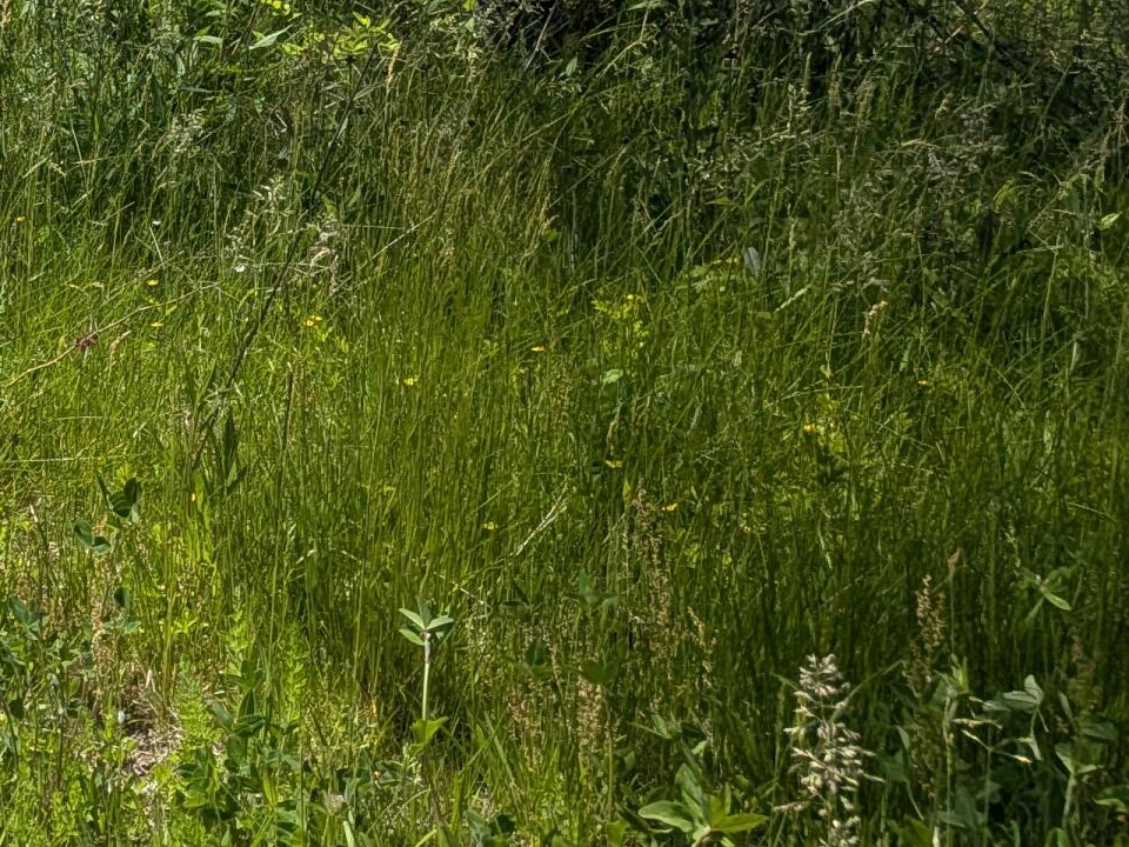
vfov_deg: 18.5
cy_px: -207
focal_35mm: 75
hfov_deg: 21.8
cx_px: -554
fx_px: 2446
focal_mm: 4.53
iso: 30
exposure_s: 1/1802
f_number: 1.7
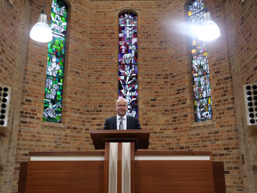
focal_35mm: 38
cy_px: 96
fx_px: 282
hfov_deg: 49.0
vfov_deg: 37.7
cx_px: 128
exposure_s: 1/60
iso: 1600
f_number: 3.2
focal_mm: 19
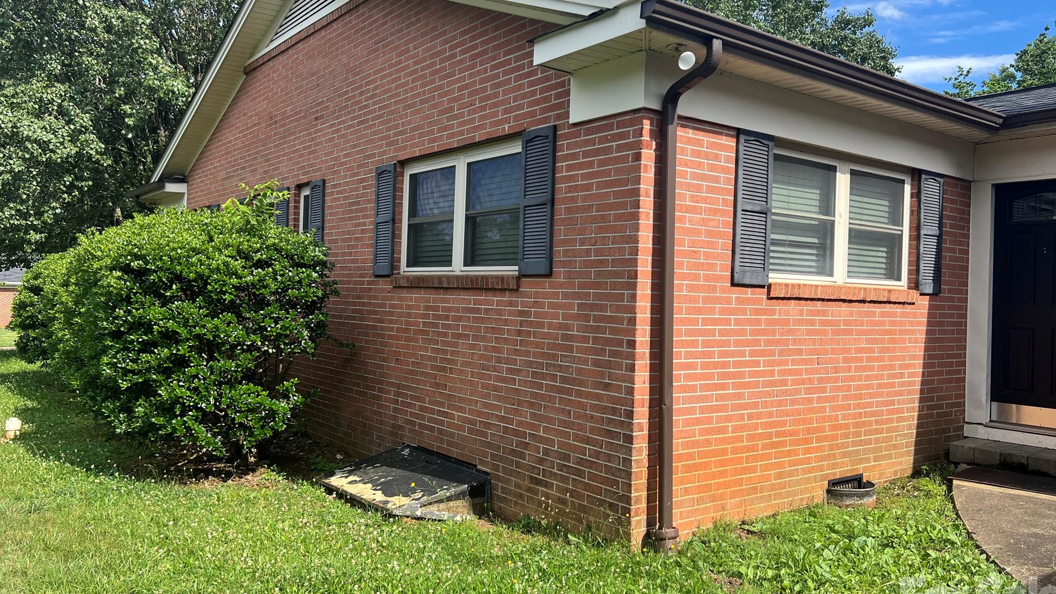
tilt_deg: +1.4
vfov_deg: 40.2
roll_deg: -1.6
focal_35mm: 29
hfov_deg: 66.1
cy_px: 276
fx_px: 812
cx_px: 527
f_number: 1.5
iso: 50
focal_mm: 5.7
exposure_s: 1/1669
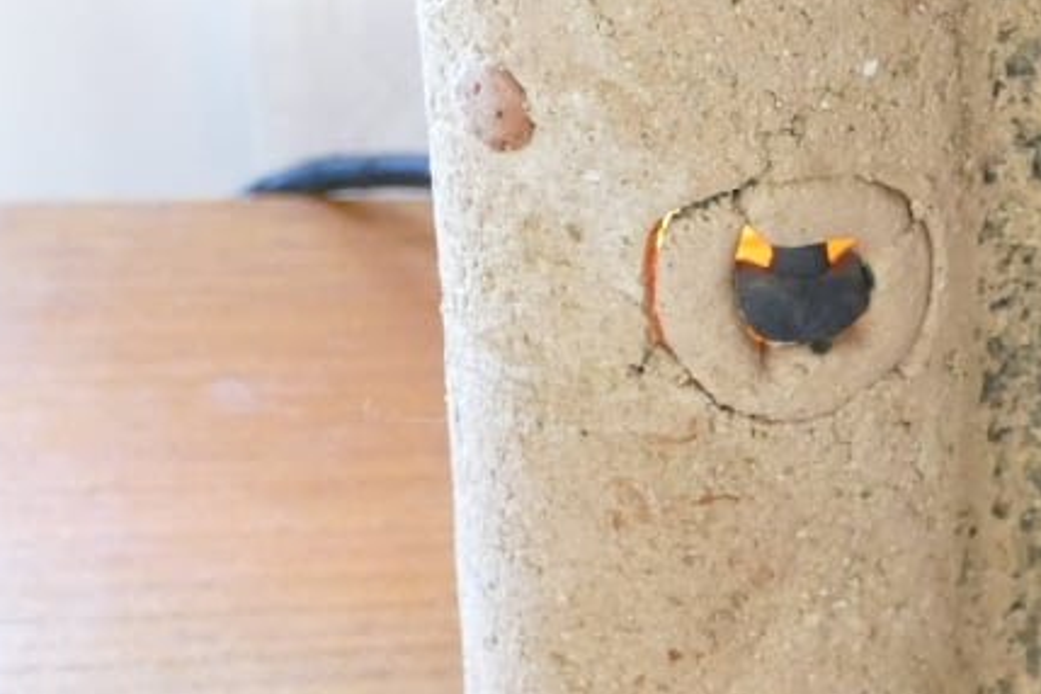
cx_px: 1478
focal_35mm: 215
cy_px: 44
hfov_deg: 9.4
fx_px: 6217
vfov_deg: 6.4
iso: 1600
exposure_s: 1/30
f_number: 3.5
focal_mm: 20.62
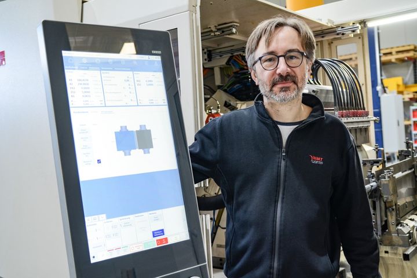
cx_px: 208
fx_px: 504
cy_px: 139
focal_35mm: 44
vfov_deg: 30.8
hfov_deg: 45.0
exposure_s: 1/40
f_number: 3.3
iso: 400
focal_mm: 29
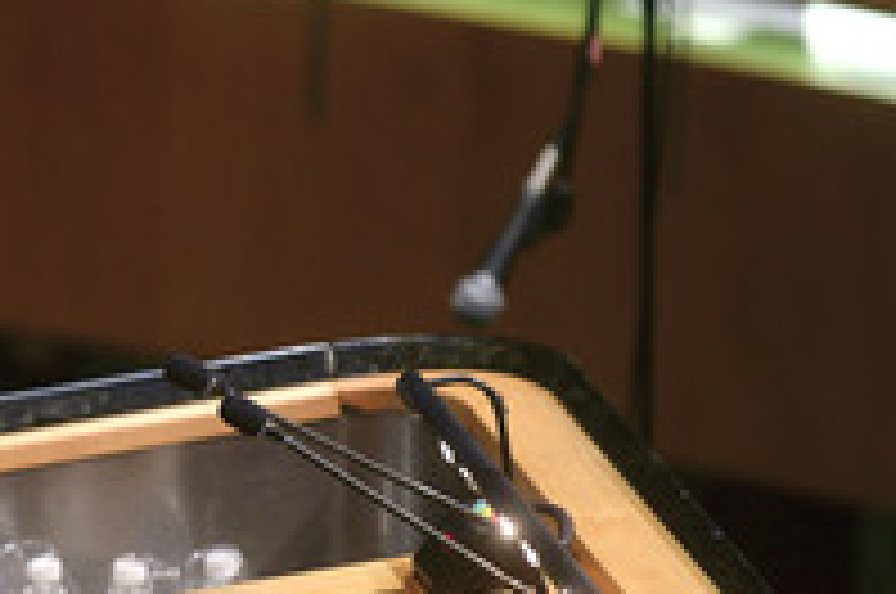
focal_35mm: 453
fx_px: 11256
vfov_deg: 3.0
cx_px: -5
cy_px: 549
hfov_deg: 4.6
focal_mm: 200
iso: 1600
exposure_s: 1/250
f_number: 4
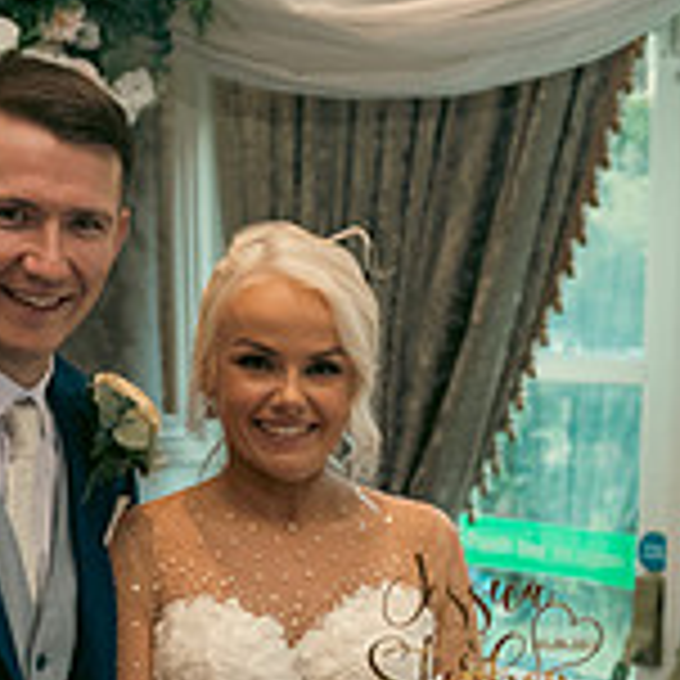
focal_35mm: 95
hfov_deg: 18.3
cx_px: 333
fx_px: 2111
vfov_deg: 17.5
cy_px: 799
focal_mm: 29
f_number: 3.5
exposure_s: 1/160
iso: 800
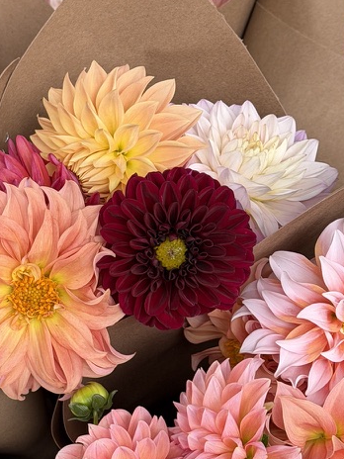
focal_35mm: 106
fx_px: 1405
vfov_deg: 18.5
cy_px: 234
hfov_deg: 13.8
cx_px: 6
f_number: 1.78
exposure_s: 1/209
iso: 50
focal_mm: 6.76
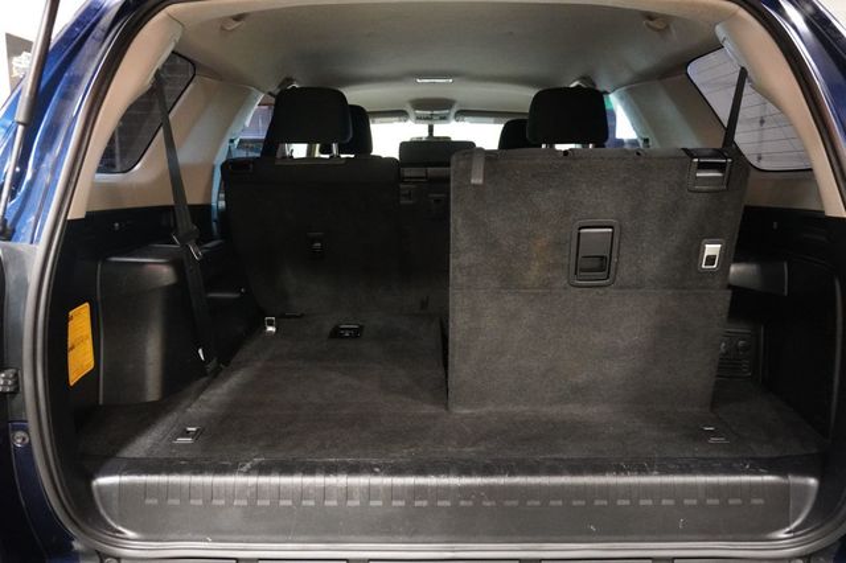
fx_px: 634
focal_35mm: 27
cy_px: 282
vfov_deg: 47.9
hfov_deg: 67.4
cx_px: 423
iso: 6400
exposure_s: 1/25
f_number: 4
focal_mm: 18
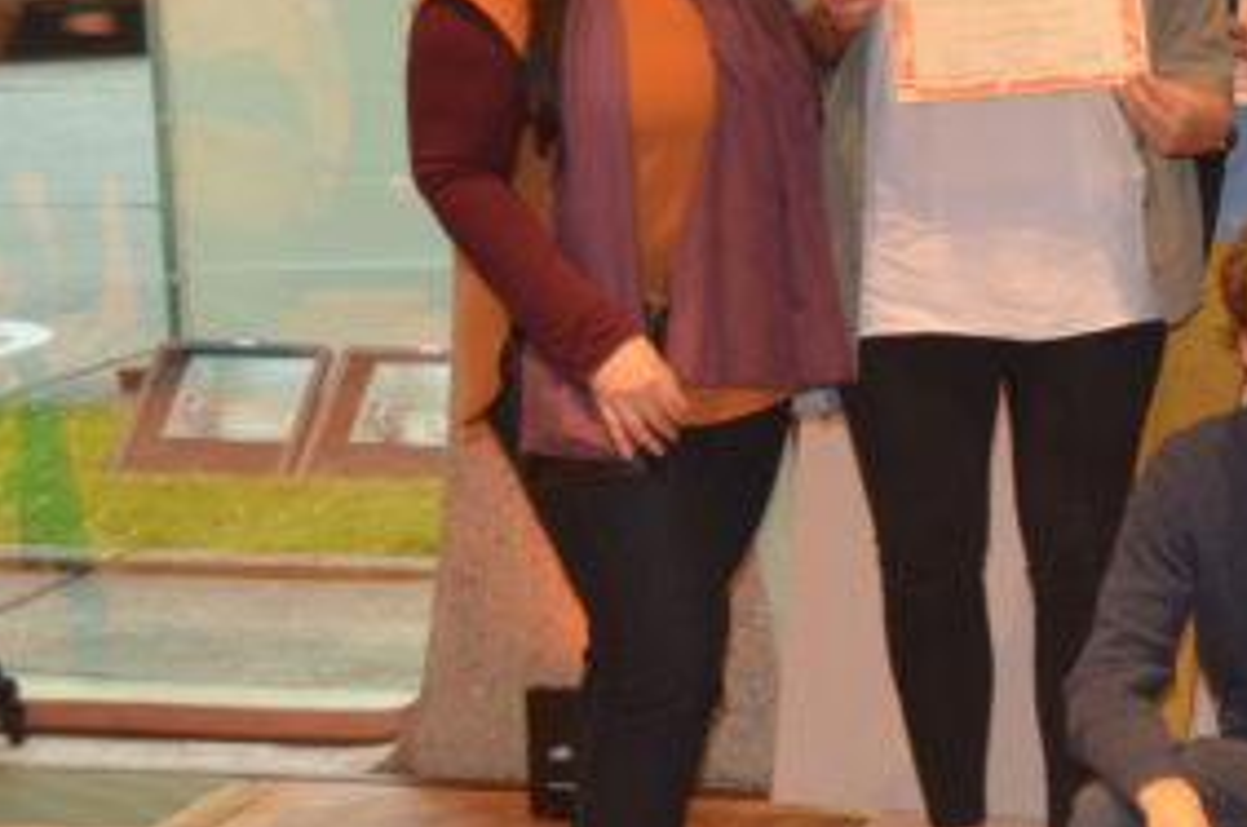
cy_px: 237
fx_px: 3389
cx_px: 1623
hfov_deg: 19.3
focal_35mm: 98
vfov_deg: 13.9
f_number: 3.8
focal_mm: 24
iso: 400
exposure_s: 1/30
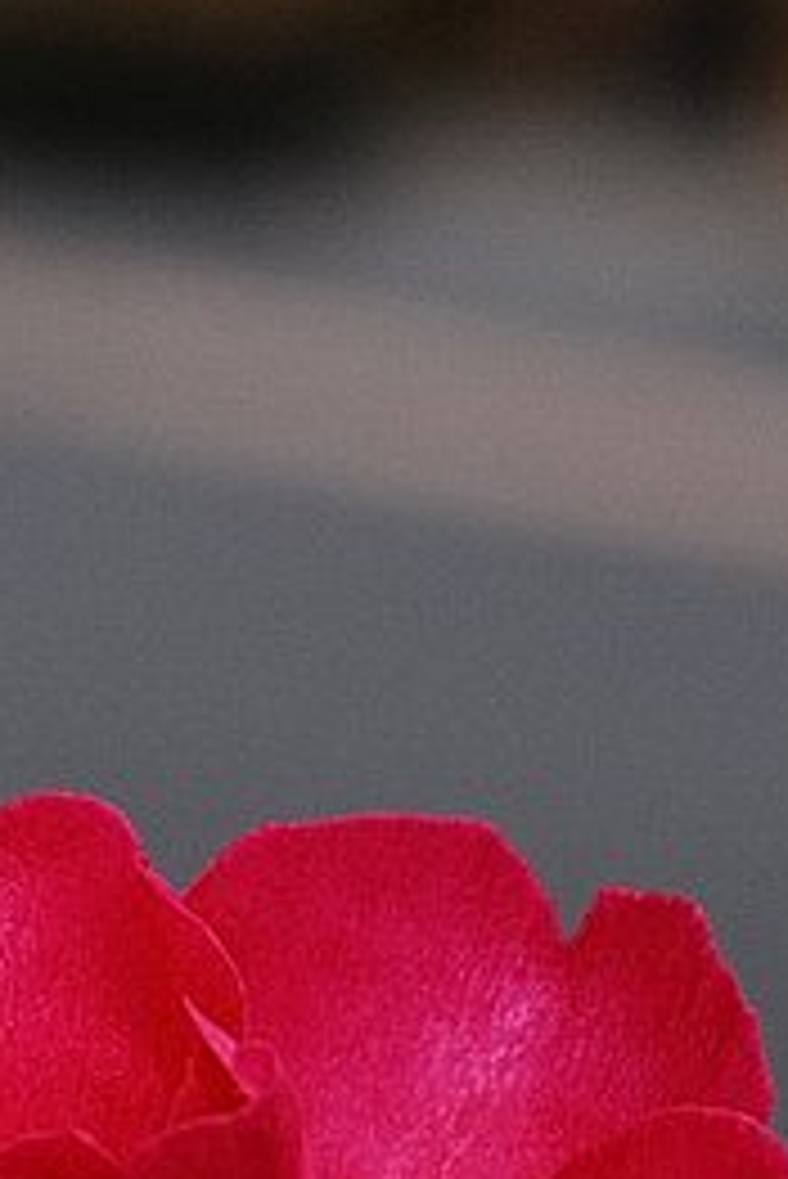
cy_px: 1562
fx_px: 6720
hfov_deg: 6.6
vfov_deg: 9.8
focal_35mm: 205
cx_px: -495
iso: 100
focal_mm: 35
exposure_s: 1/640
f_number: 4
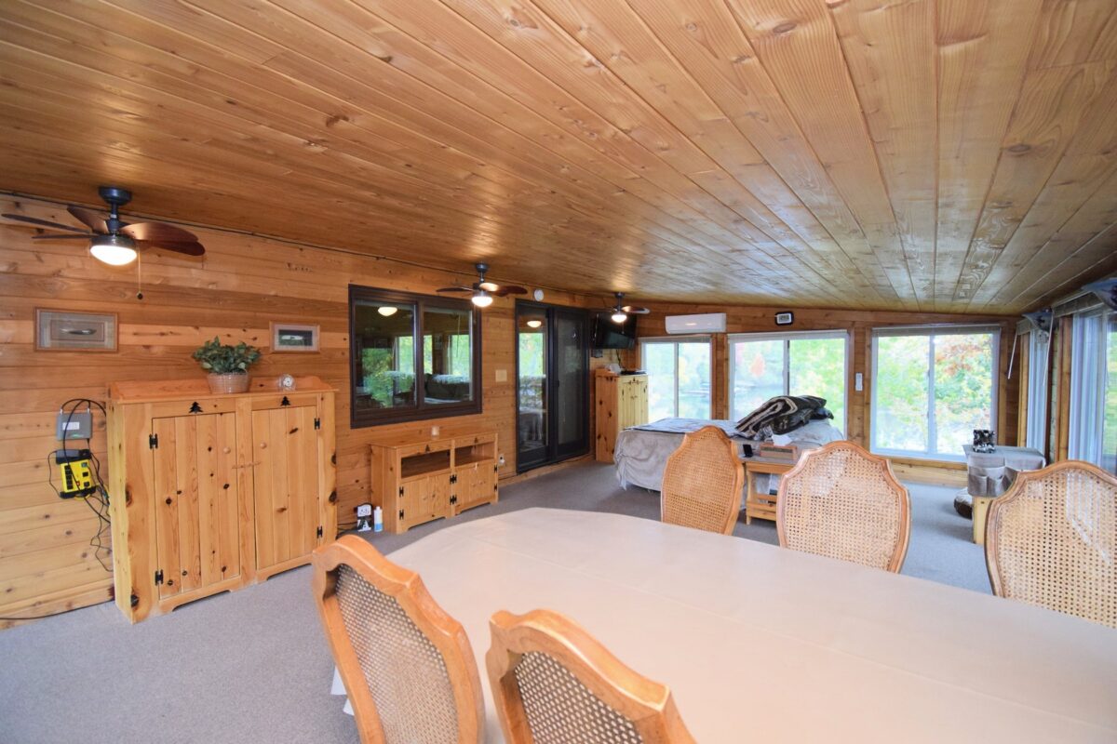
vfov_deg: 77.3
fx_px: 465
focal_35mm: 15
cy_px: 372
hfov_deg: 100.4
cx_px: 558
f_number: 4.5
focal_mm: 10
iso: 1600
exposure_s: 1/60
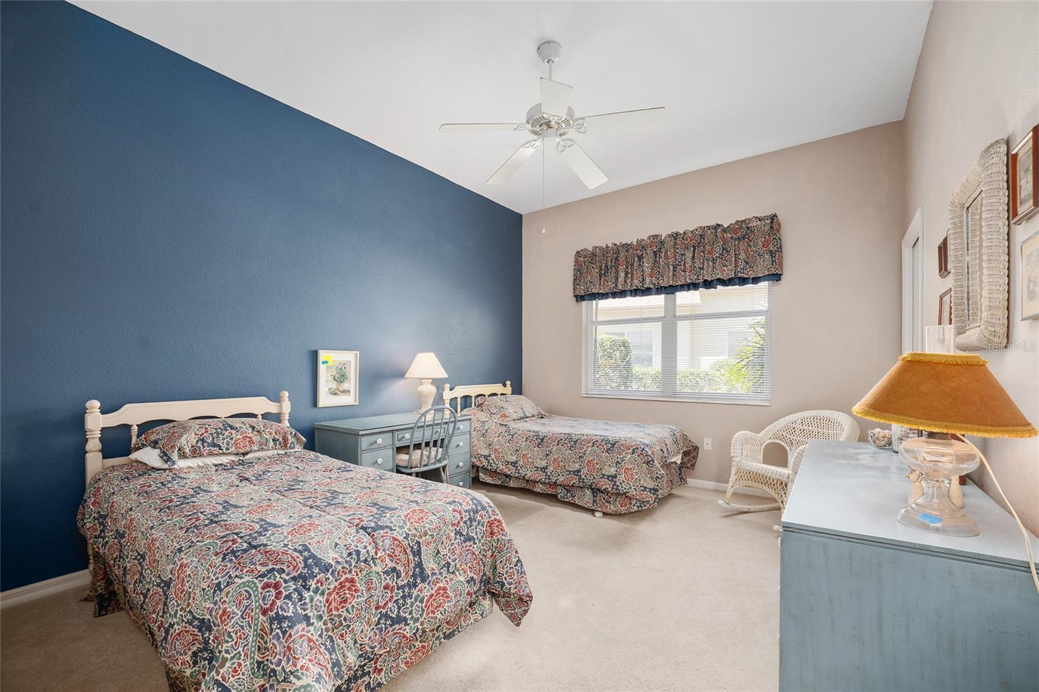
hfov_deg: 104.3
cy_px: 346
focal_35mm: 14
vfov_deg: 81.2
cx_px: 520
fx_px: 404
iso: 400
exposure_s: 1/2.5
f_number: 7.1
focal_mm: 14
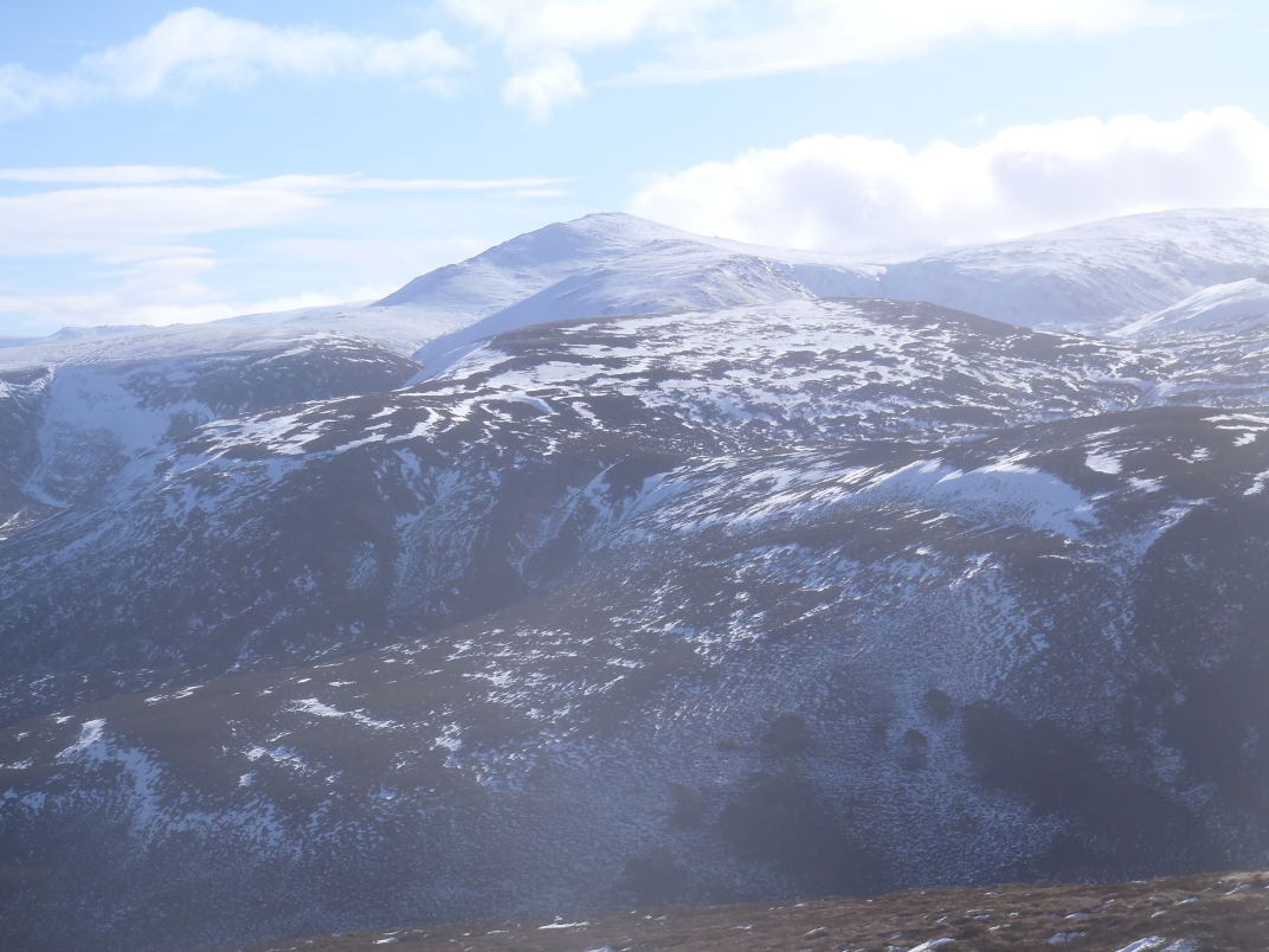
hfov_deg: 29.8
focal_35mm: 65
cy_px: 476
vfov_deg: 22.6
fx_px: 2383
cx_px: 634
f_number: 5.6
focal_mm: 11.76
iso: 80
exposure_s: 1/400
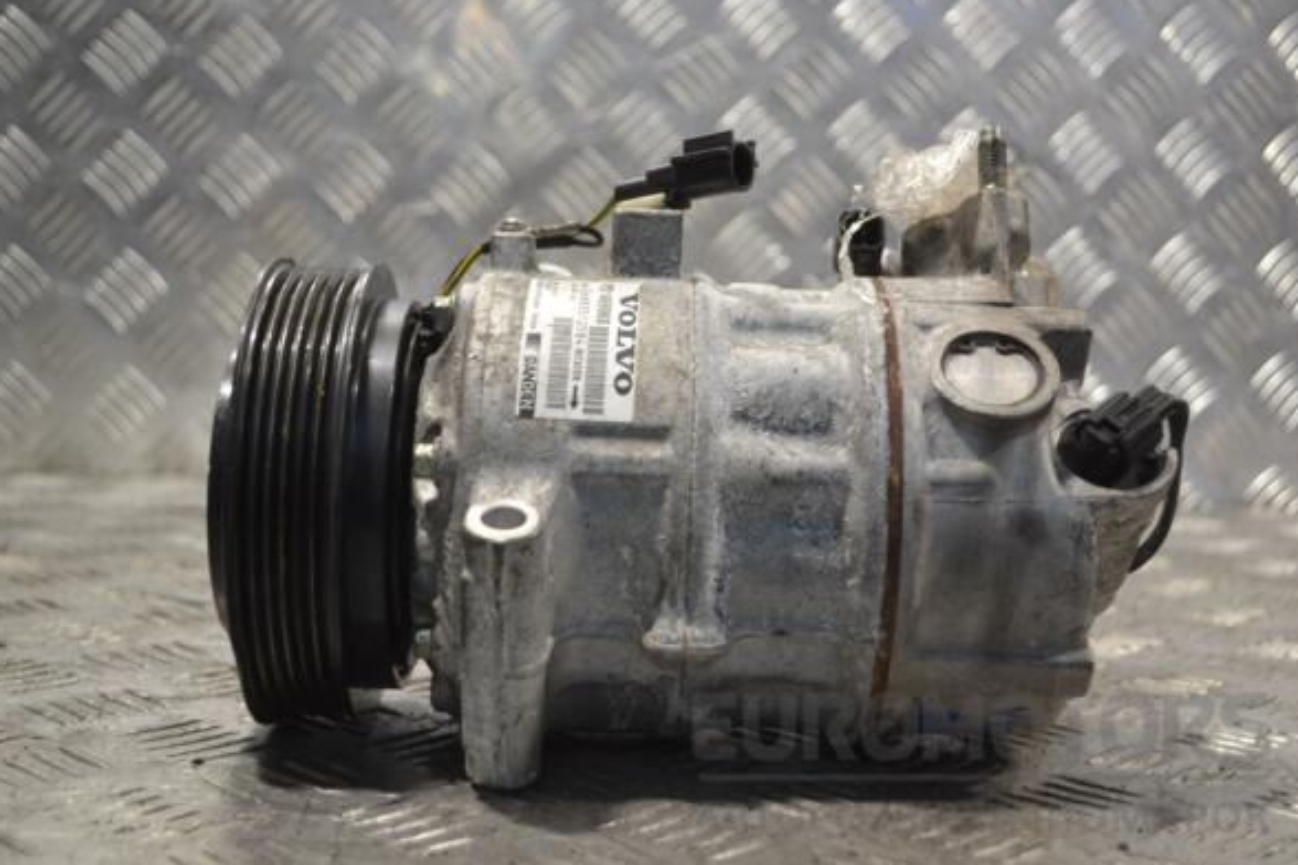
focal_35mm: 49
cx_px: 651
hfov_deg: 40.3
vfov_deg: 27.5
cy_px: 432
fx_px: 1767
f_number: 4.8
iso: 400
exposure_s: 1/80
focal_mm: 32
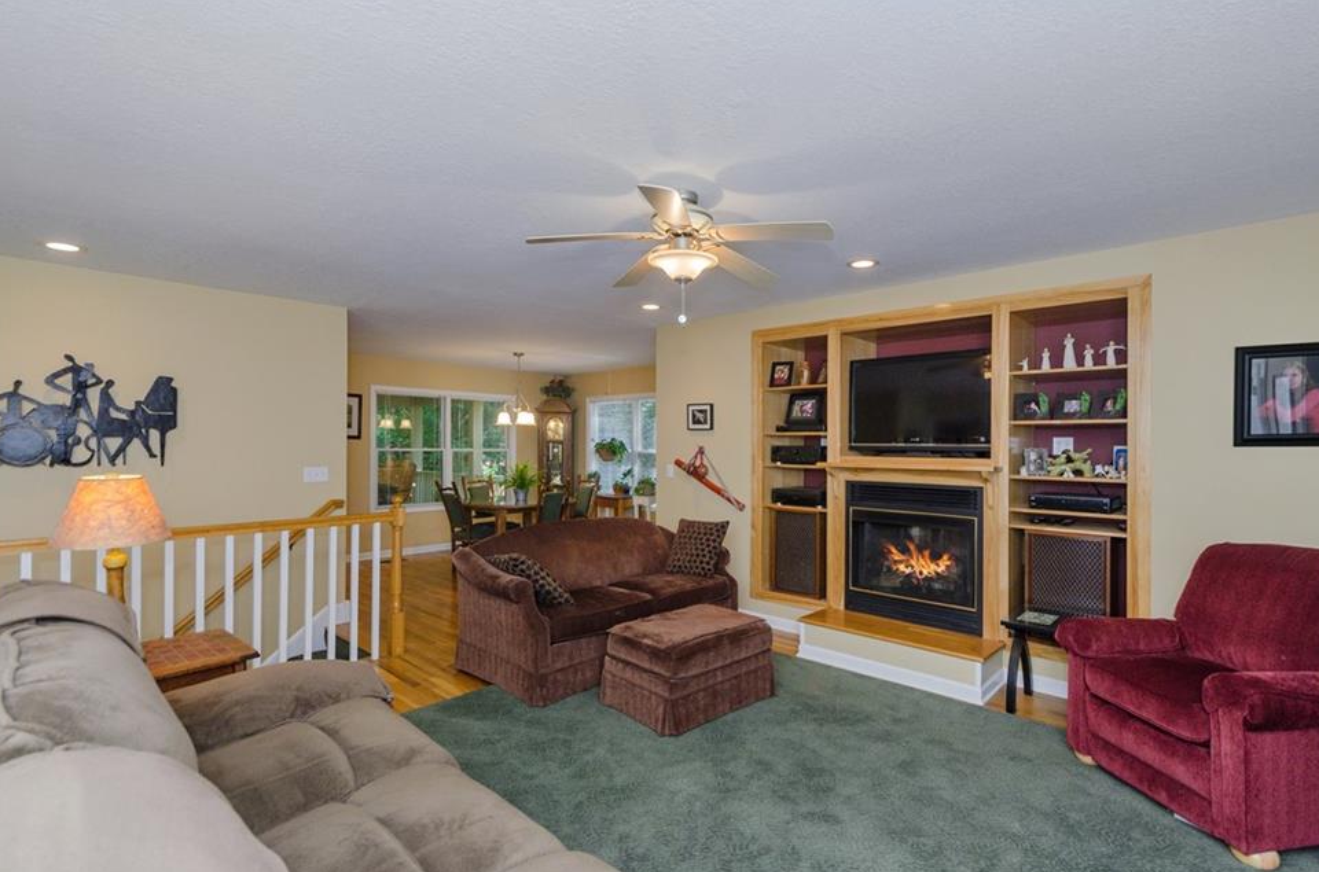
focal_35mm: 16
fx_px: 585
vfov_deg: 73.4
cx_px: 692
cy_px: 452
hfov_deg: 96.8
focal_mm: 10
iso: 200
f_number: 7.1
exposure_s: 1/40
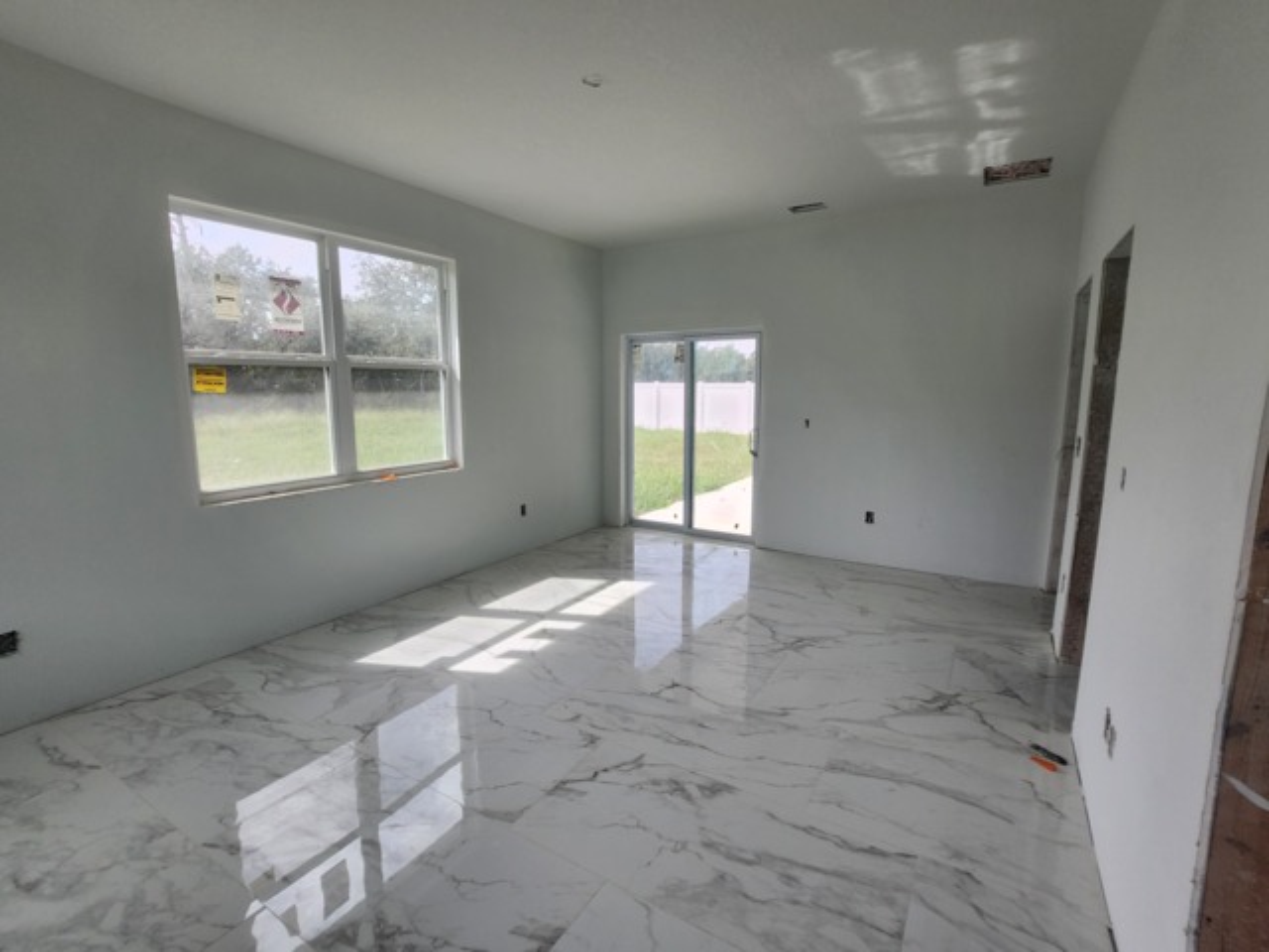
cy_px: 476
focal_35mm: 13
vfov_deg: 89.9
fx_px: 477
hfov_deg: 106.2
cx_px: 634
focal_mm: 1.7
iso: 32
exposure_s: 1/234
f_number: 2.2
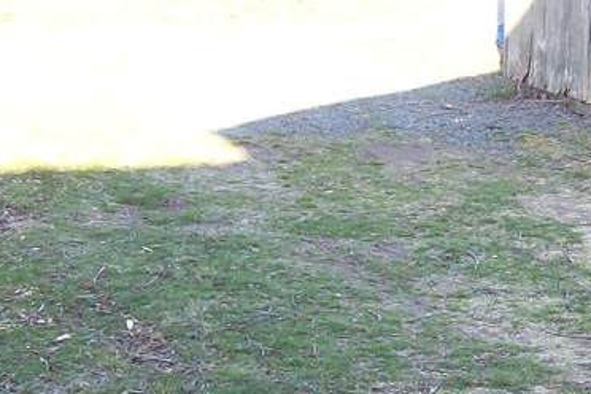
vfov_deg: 10.6
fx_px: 2118
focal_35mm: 129
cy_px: 330
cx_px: 421
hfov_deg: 15.8
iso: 80
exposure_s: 1/128
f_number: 2.7
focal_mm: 6
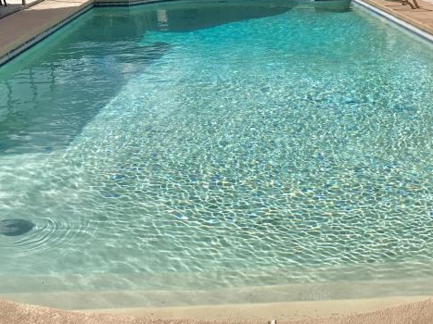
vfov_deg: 29.7
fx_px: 600
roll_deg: +1.6
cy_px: 75
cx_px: 242
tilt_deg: -14.8
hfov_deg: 39.6
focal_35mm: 48
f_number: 1.8
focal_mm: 3.99
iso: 20
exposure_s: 1/5319
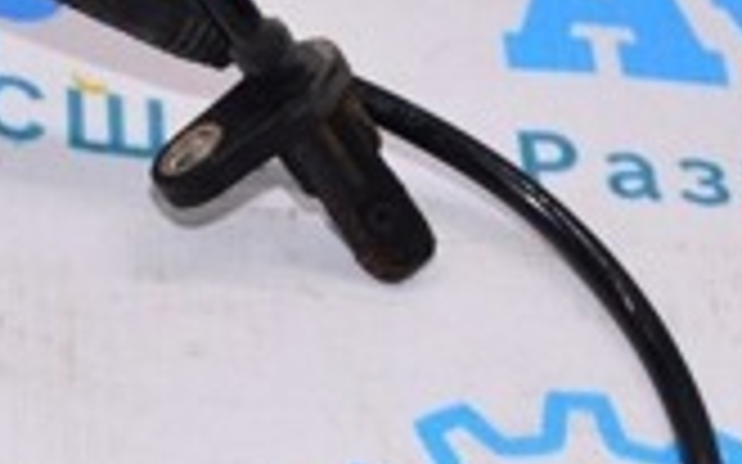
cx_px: 54
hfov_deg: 11.0
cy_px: 480
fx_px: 3841
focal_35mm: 190
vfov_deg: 6.9
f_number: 8
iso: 1600
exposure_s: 1/200
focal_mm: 32
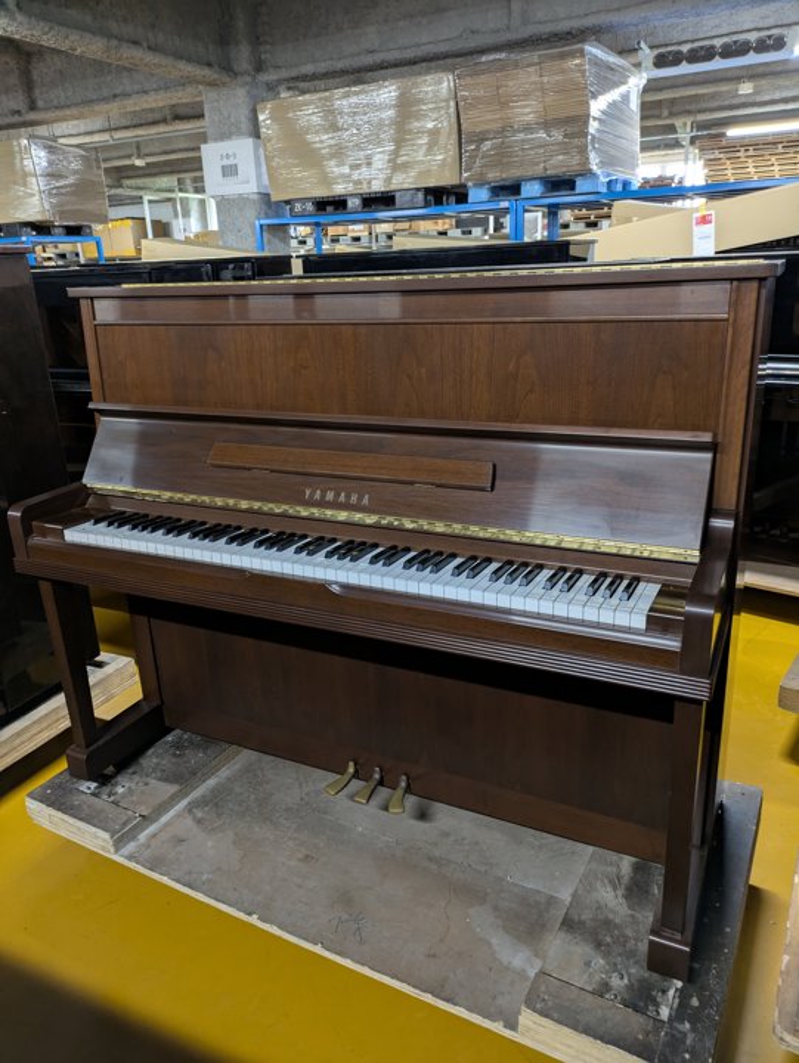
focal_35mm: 25
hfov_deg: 54.9
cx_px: 400
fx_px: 768
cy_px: 532
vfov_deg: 69.4
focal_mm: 5.43
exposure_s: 1/25
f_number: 1.89
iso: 185
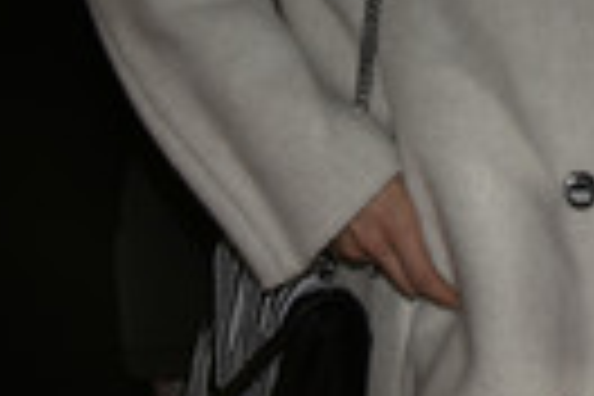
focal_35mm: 130
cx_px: 763
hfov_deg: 15.1
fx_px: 2145
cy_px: -234
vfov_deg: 10.1
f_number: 6.3
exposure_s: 1/125
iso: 1000
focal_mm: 38
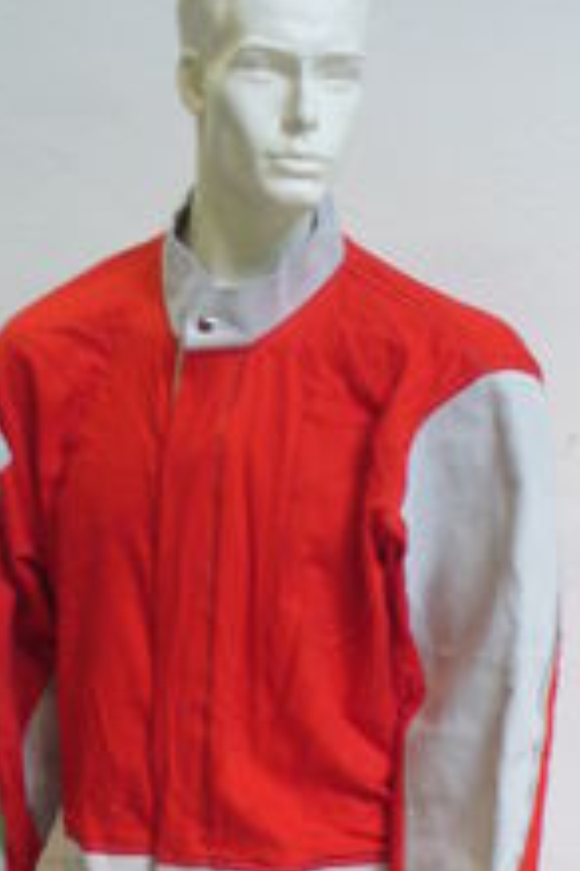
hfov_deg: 15.5
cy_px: 919
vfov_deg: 22.1
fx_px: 2127
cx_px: 284
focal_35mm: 88
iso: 100
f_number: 2.8
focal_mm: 6.1
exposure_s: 1/20
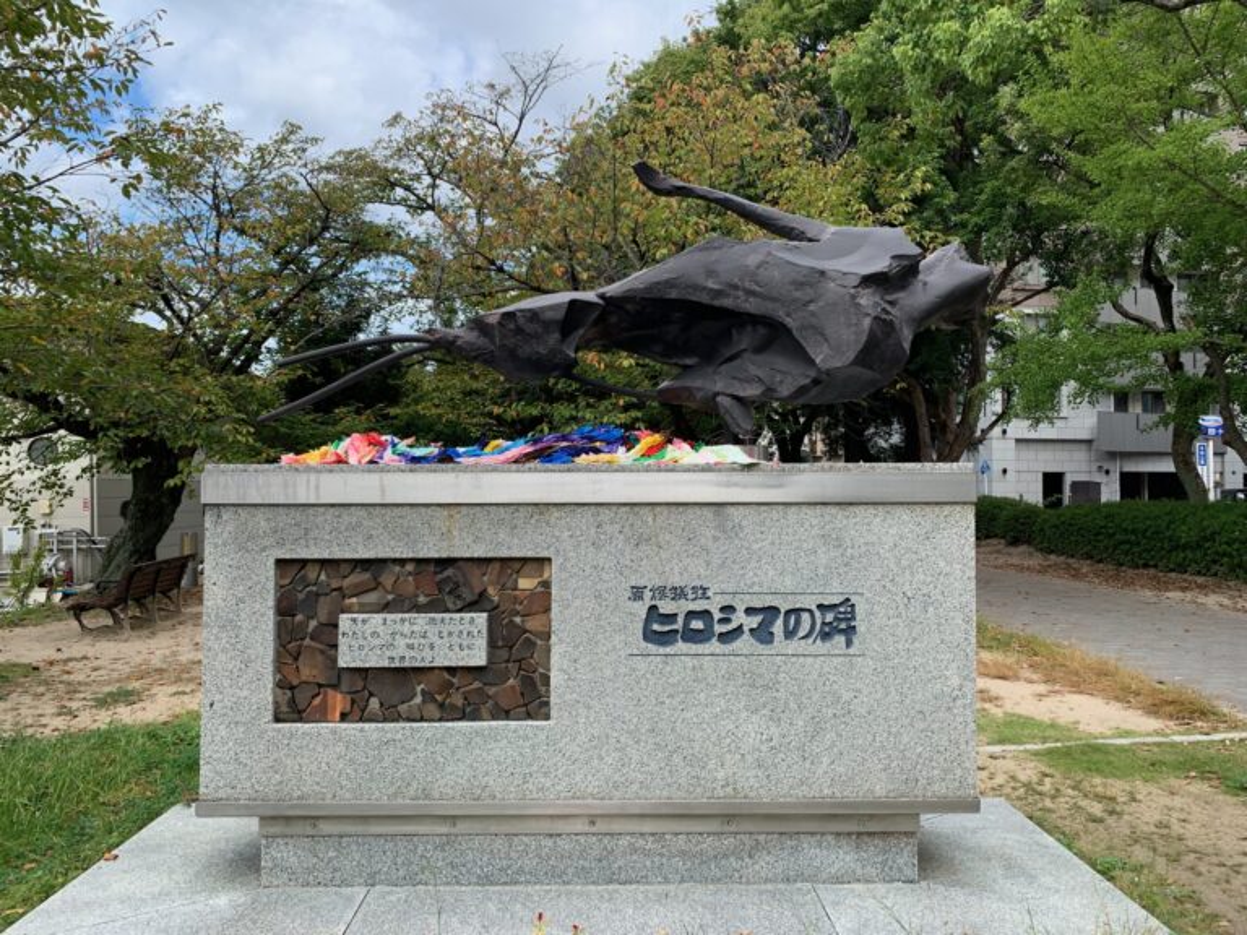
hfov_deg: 67.3
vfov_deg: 53.1
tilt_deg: +2.7
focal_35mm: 26
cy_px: 468
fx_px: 937
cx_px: 624
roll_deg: +0.3
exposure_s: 1/669
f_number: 1.8
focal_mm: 4.25
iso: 25
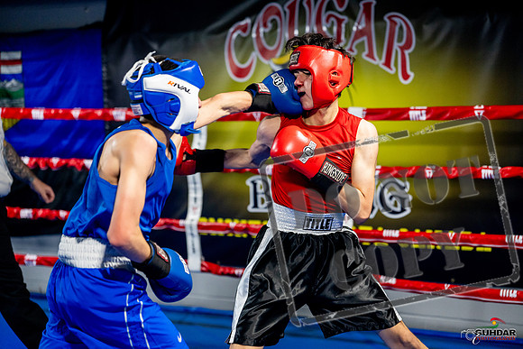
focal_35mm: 76
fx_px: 1104
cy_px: 174
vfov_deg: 18.0
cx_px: 262
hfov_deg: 26.6
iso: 4000
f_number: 2
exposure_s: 1/1000
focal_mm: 76
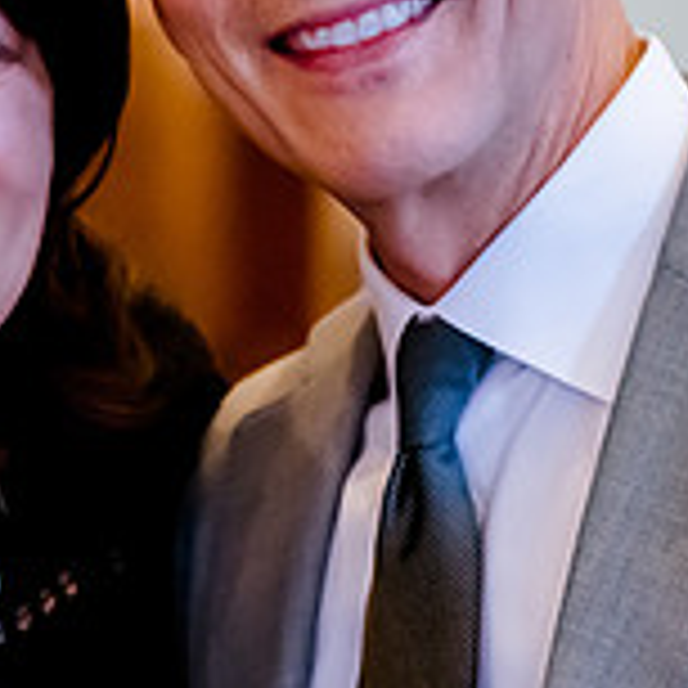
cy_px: 136
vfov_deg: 3.7
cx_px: -282
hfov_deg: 3.7
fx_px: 10703
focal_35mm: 476
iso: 4000
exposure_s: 1/160
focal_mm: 105
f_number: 2.8
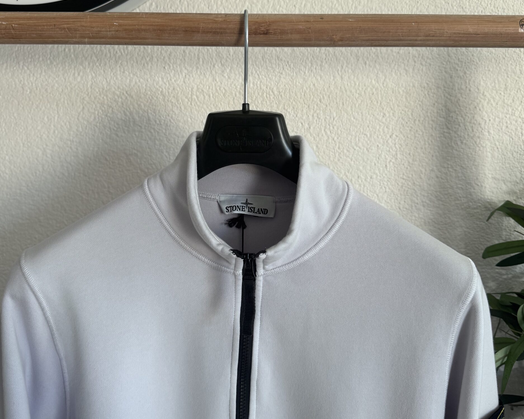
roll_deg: -0.6
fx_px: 496
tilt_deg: -4.0
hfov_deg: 55.7
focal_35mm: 32
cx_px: 259
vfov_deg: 45.6
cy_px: 177
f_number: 1.78
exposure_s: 1/121
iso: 125
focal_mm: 6.76
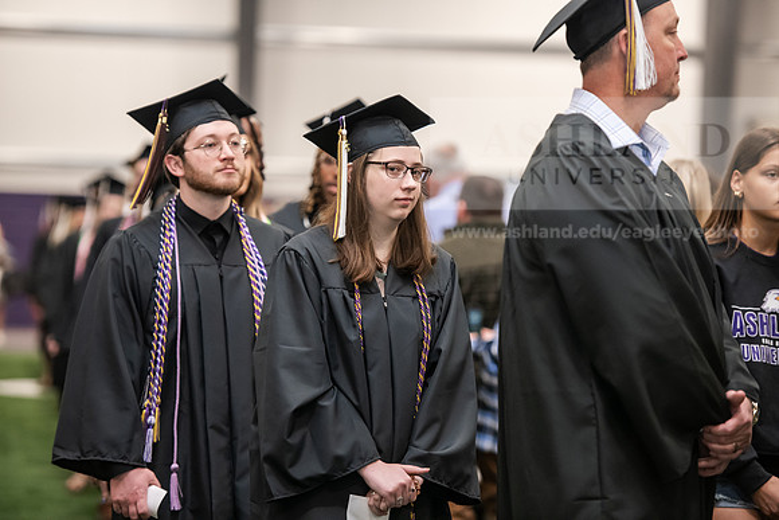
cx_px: 390
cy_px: 260
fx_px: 3246
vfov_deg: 9.2
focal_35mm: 150
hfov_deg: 13.7
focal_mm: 150
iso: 2500
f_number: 3.2
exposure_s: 1/200
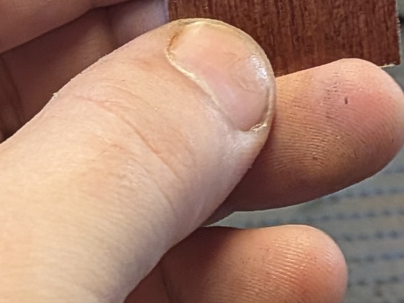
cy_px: -78
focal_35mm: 157
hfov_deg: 12.3
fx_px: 1833
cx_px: -75
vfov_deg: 9.3
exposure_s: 1/100
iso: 251
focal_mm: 4.53
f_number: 1.7
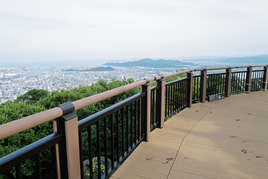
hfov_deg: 65.5
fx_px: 209
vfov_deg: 46.4
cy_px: 90
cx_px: 134
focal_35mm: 28
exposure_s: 1/320
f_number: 4.5
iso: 100
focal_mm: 28
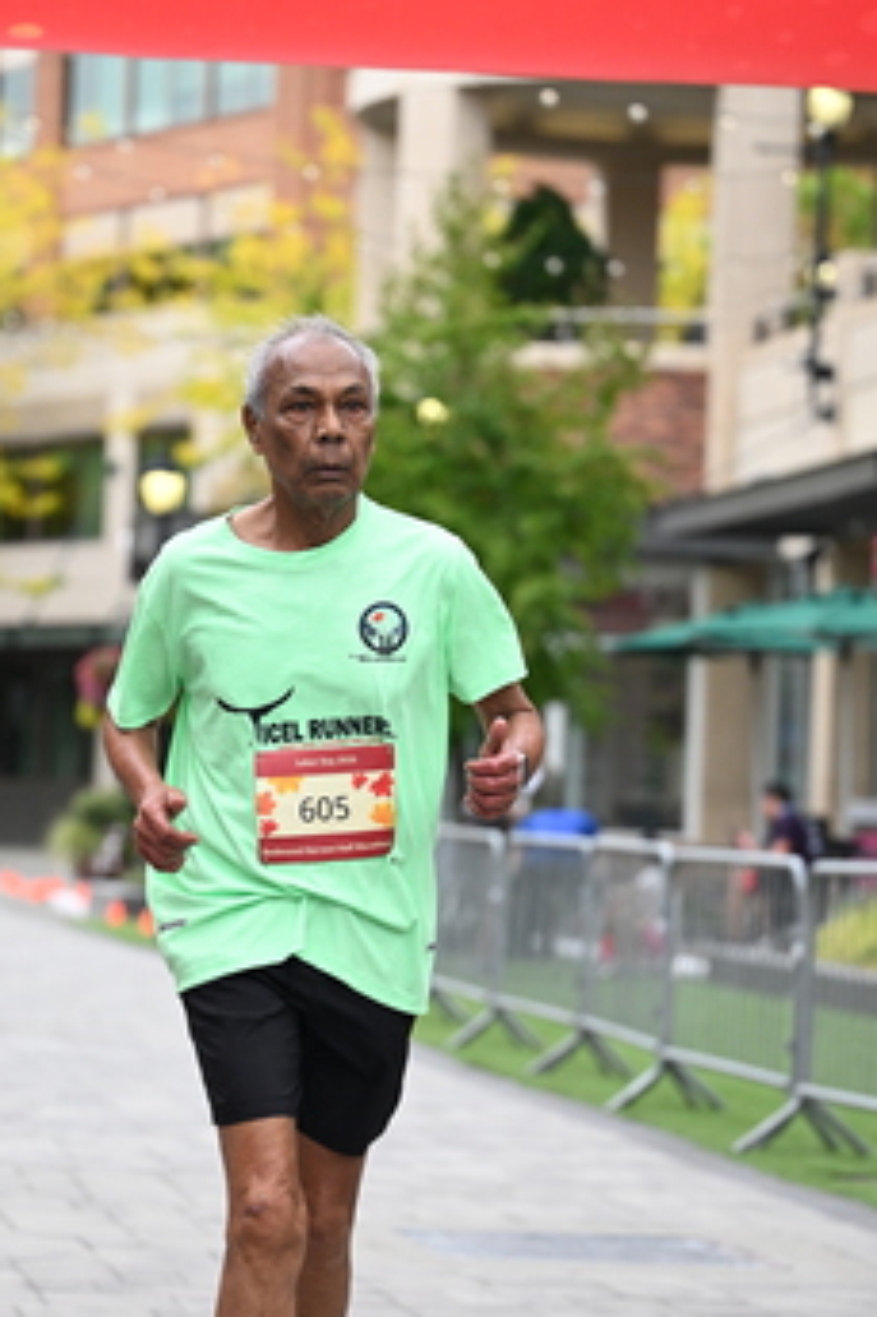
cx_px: 350
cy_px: 770
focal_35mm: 136
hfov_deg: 10.1
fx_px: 4974
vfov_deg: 15.1
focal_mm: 85
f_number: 2.8
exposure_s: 1/5000
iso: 1600
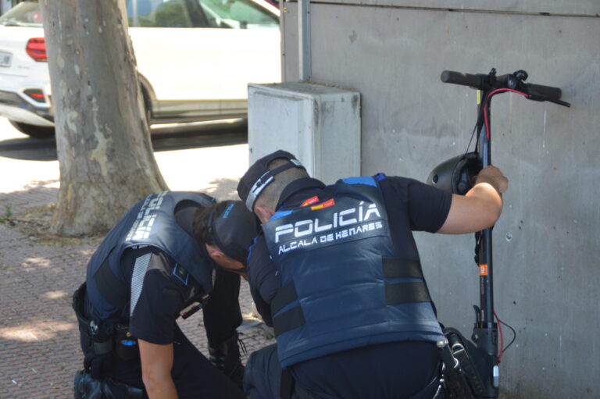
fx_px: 1399
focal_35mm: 84
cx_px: 300
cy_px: 200
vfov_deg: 16.2
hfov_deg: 24.2
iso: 400
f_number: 5
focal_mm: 56
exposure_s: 1/250
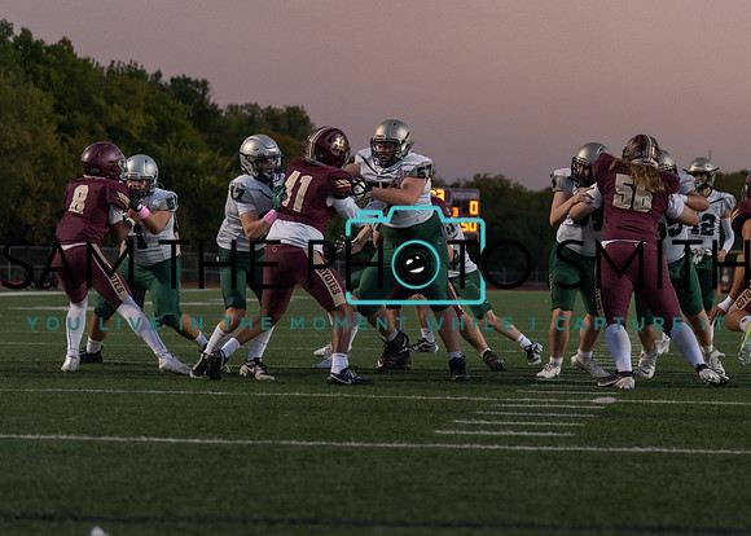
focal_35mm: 122
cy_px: 316
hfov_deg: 16.3
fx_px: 2608
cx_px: 574
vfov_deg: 11.7
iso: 1250
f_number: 2.8
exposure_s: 1/1000
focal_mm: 76
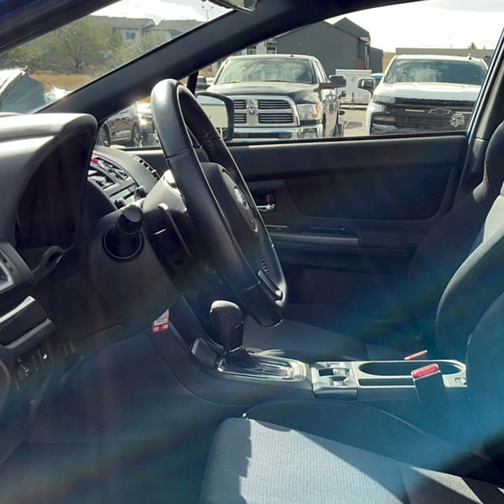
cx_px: 356
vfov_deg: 40.0
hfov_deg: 39.3
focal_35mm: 42
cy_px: 257
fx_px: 692
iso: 32
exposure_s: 1/397
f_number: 1.8
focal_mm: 3
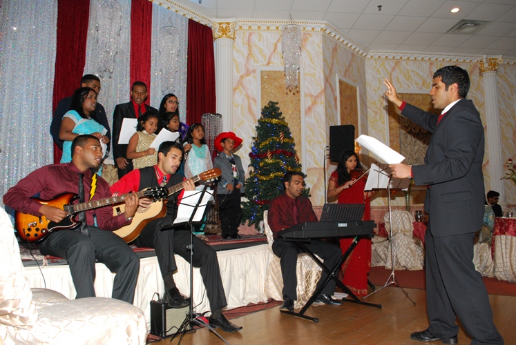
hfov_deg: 61.9
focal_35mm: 30
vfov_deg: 43.7
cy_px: 172
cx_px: 258
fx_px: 430
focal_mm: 20
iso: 800
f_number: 7.1
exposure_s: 1/60
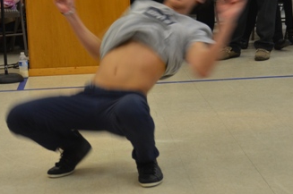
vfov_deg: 10.6
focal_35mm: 129
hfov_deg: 15.9
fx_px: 1048
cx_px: 125
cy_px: 58
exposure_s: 1/60
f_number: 4.5
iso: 640
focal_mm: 44
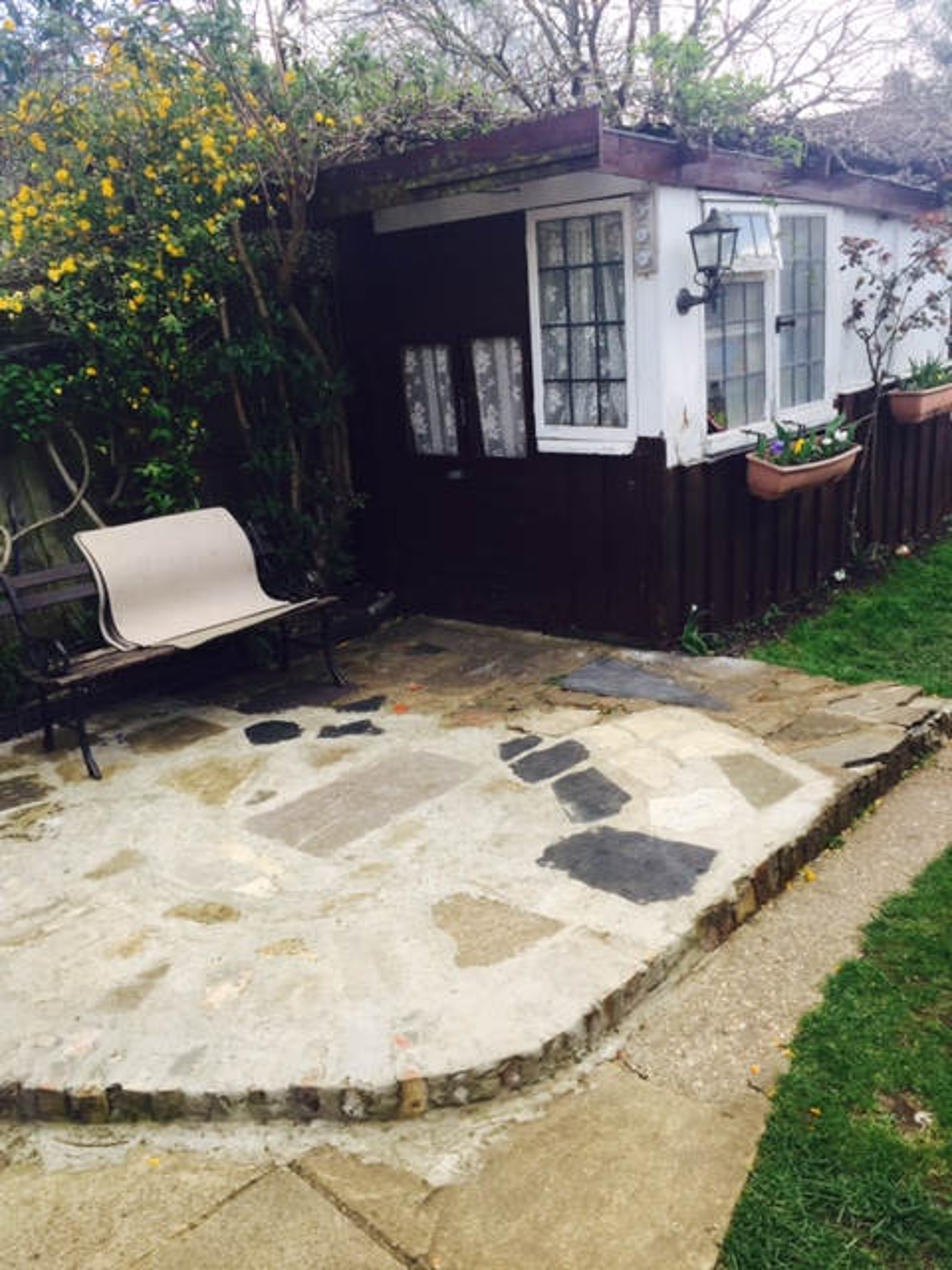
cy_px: 635
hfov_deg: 48.2
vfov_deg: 61.7
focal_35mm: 29
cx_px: 476
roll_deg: +5.6
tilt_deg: -17.0
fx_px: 1063
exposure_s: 1/324
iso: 32
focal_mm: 4.15
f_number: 2.2
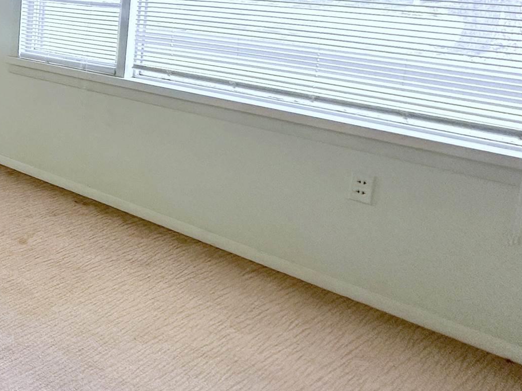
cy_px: 25
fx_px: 618
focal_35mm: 41
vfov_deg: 33.0
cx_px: -174
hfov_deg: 32.7
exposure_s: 1/99
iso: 125
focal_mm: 2.22
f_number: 2.2
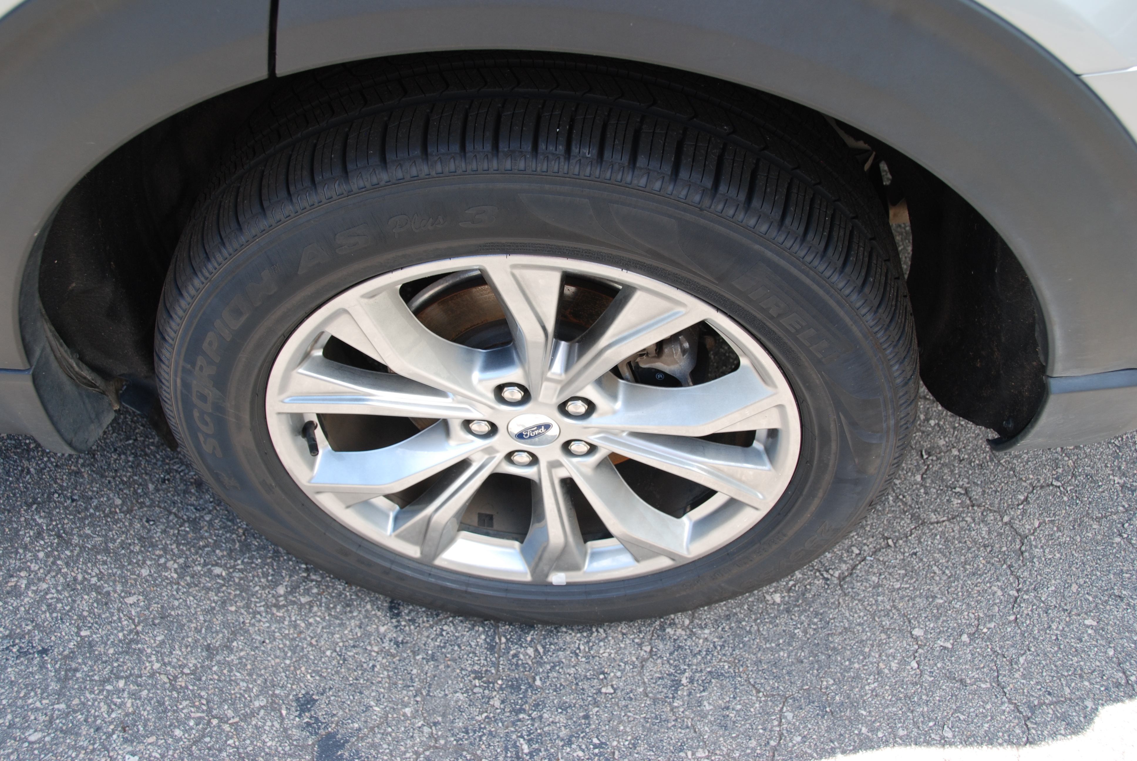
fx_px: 1043
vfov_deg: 40.1
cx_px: 568
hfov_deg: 57.2
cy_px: 380
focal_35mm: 33
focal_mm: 22
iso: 180
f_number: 5.6
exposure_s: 1/125
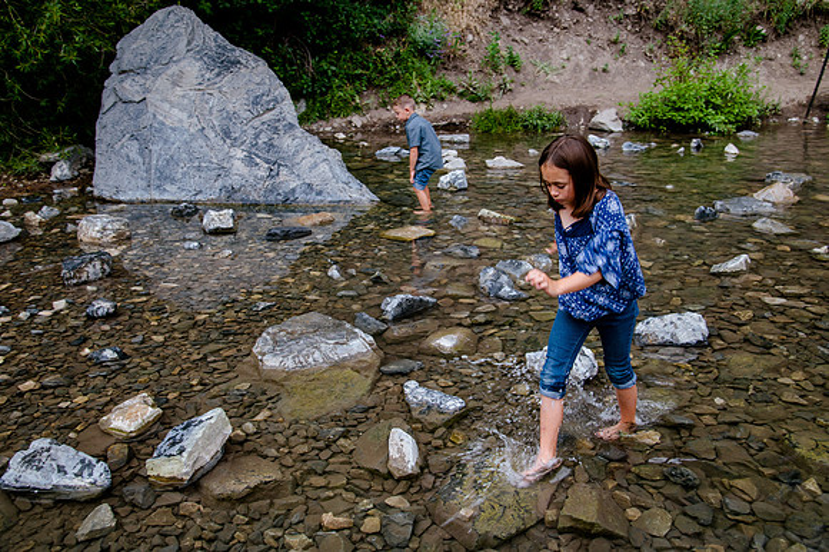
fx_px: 803
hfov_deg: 54.6
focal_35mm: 35
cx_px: 414
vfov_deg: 37.9
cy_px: 241
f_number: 5
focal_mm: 31
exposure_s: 1/160
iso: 400
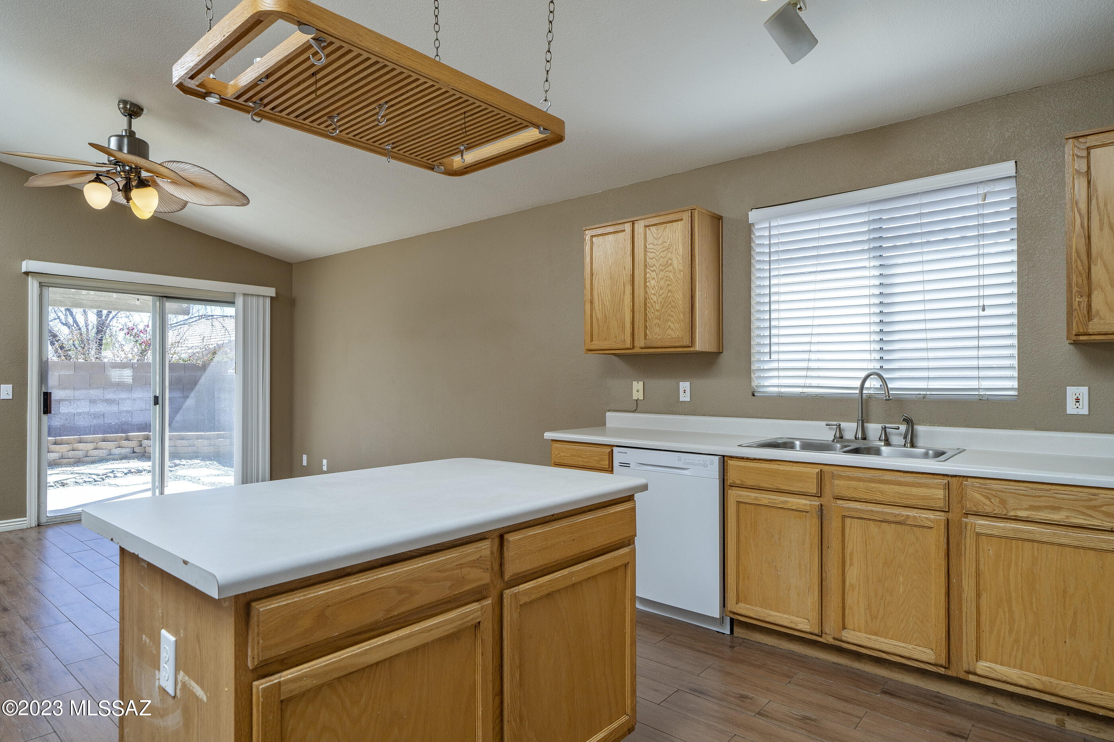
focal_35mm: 20
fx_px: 619
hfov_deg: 84.0
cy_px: 371
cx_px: 557
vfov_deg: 61.9
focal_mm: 20
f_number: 7.1
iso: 200
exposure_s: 1/60
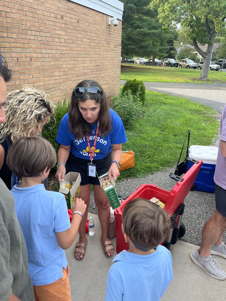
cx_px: 113
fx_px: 226
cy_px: 150
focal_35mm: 26
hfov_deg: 53.1
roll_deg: +1.8
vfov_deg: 67.3
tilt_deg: -19.8
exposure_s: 1/133
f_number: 1.6
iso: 32
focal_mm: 5.1
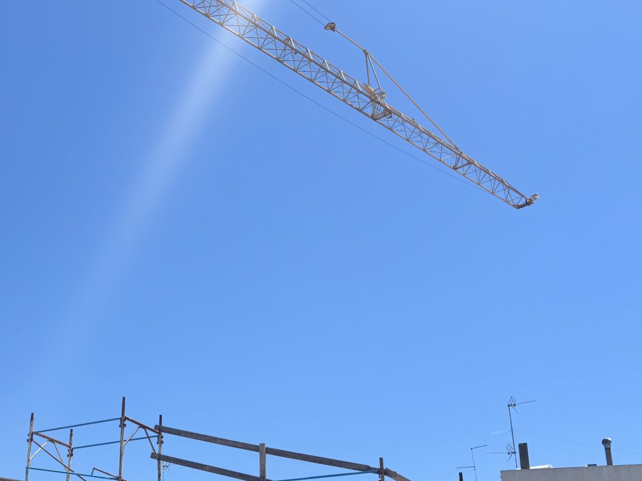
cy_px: 336
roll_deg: -1.6
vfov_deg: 26.4
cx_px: 102
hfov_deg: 33.6
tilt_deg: +20.4
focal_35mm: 55
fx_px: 1020
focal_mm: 5.96
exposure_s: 1/2933
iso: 50
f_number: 1.6
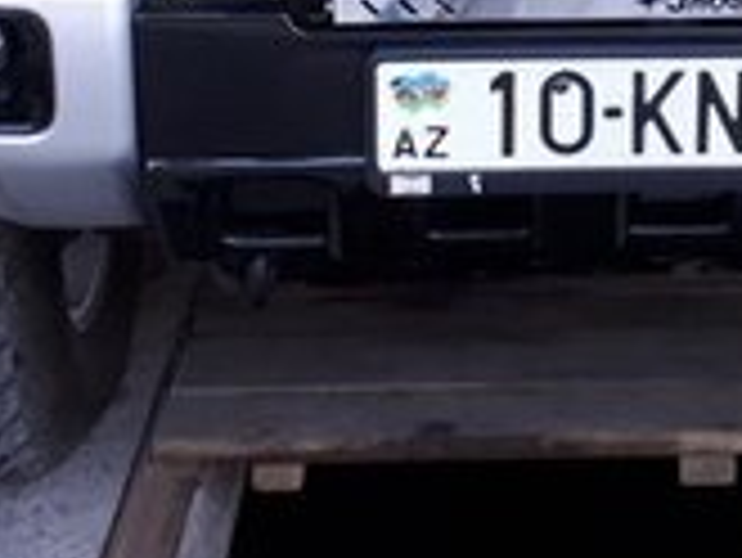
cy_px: -169
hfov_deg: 18.0
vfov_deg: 13.2
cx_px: 639
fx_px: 2317
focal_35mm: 108
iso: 200
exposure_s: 1/25
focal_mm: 3.6
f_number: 1.9
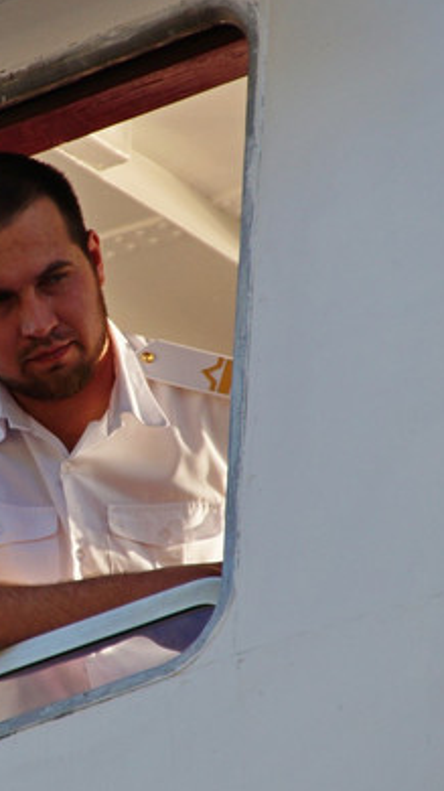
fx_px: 15131
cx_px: 34
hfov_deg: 1.7
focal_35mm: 722
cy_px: 404
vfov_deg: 3.0
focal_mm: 280
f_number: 6.3
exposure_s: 1/500
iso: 320
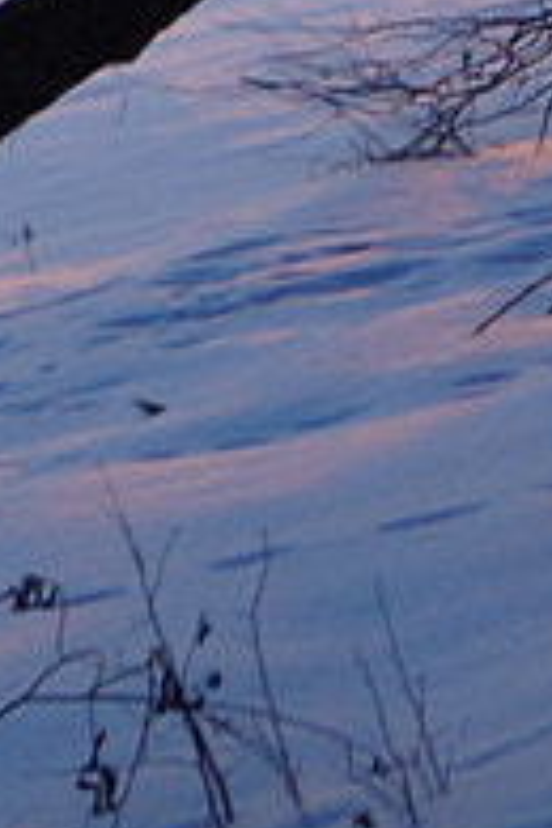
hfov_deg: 4.2
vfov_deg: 6.2
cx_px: 1456
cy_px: -1032
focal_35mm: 320
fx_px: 7359
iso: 100
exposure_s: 1/80
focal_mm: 26
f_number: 6.3
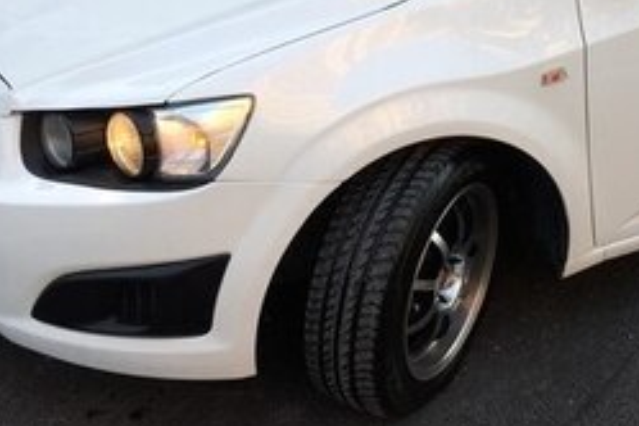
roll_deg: +0.2
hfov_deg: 24.8
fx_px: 1420
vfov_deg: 16.3
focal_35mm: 80
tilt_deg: -16.7
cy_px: -94
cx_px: 536
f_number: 2.2
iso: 32
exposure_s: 1/141
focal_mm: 4.15
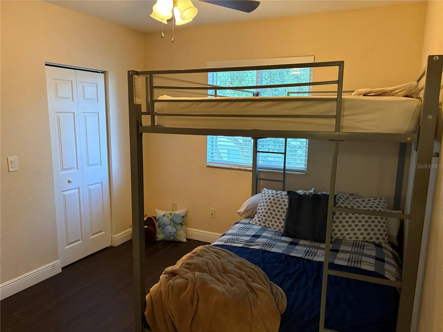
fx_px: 333
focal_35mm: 26
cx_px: 222
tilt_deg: -9.1
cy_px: 166
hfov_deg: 67.3
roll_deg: -1.1
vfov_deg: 53.1
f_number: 1.6
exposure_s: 1/40
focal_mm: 5.96
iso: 400
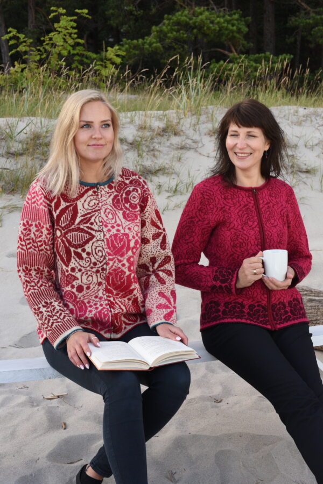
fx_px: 673
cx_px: 162
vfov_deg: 39.6
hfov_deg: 27.0
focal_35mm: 50
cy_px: 242
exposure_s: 1/250
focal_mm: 50
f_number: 9
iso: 800
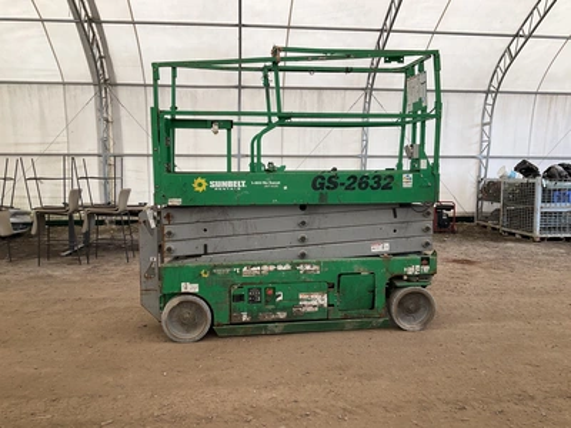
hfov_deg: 61.7
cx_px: 286
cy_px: 214
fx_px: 478
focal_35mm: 29
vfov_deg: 48.2
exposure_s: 1/135
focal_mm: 3
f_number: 1.8
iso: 16
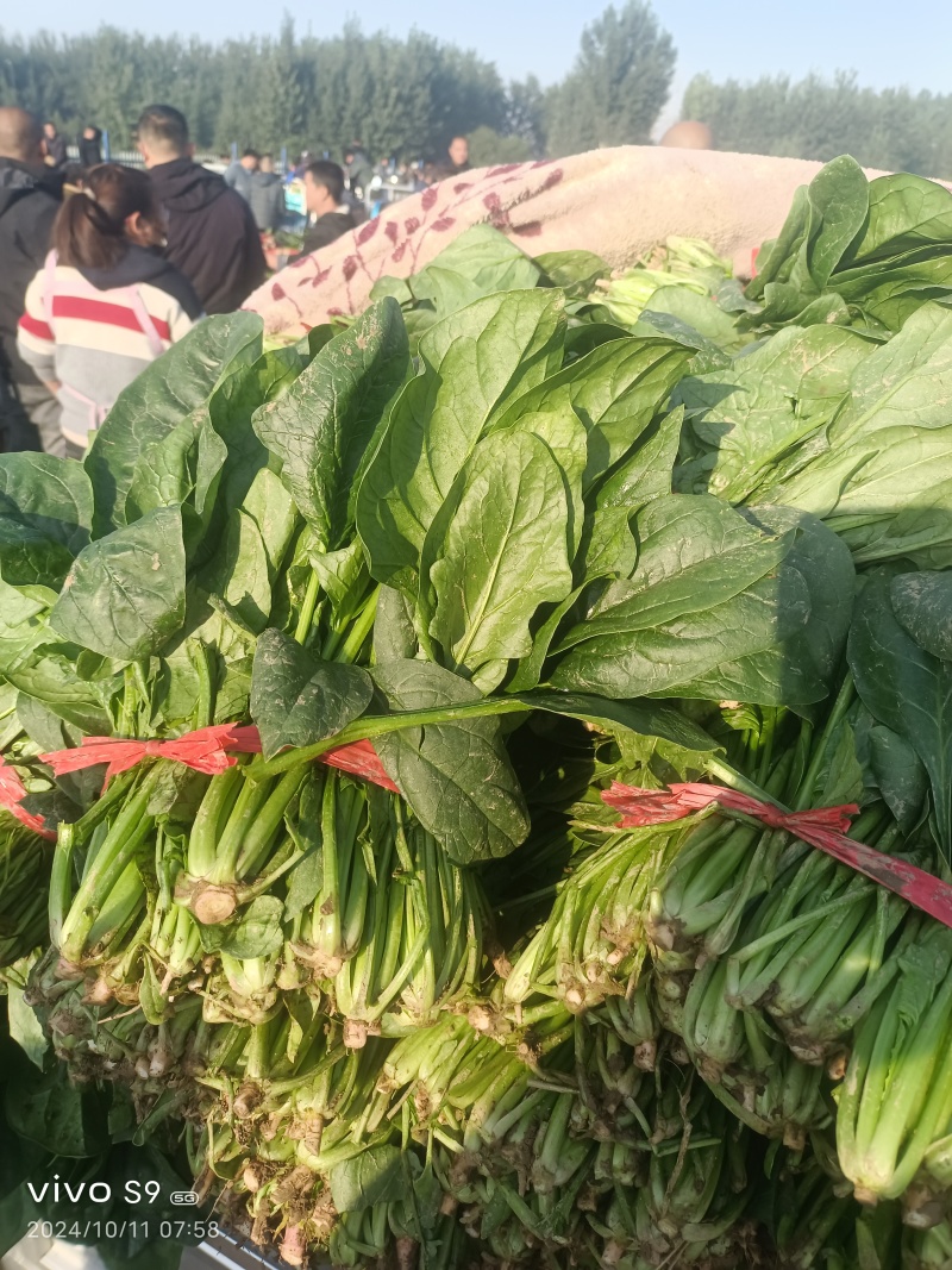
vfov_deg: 69.4
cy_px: 635
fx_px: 917
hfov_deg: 54.9
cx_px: 476
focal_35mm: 25
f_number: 1.79
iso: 100
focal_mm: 4.71
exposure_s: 1/293
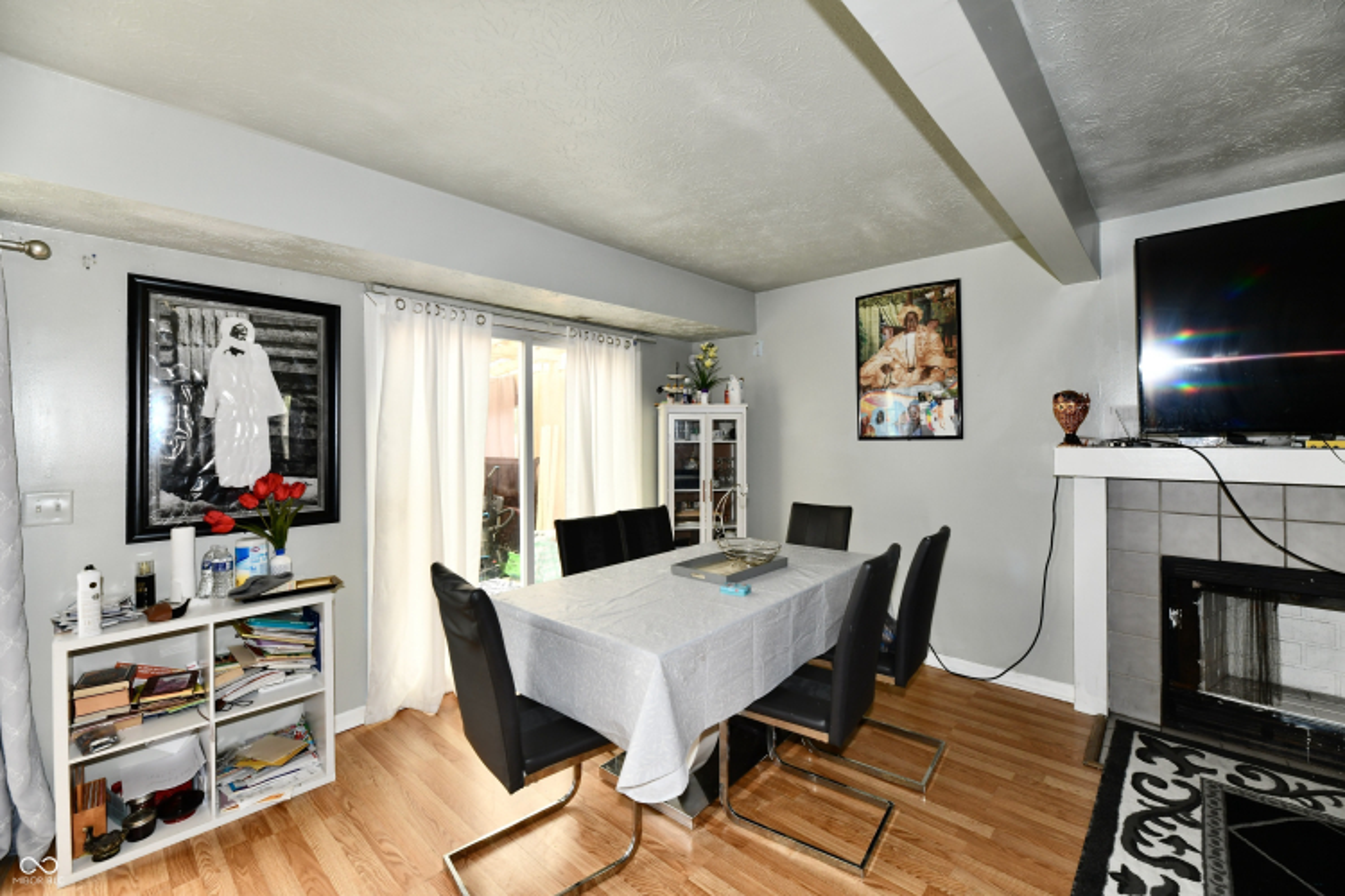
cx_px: 672
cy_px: 448
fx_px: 523
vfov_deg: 81.2
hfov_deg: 104.3
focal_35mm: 14
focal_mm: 14
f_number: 6.3
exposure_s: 1/60
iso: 640
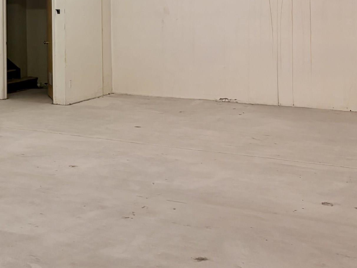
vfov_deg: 21.2
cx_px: -43
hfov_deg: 26.8
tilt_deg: -1.2
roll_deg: +1.0
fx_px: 681
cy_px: -22
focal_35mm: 66
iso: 100
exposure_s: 1/219
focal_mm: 5.96
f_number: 1.6
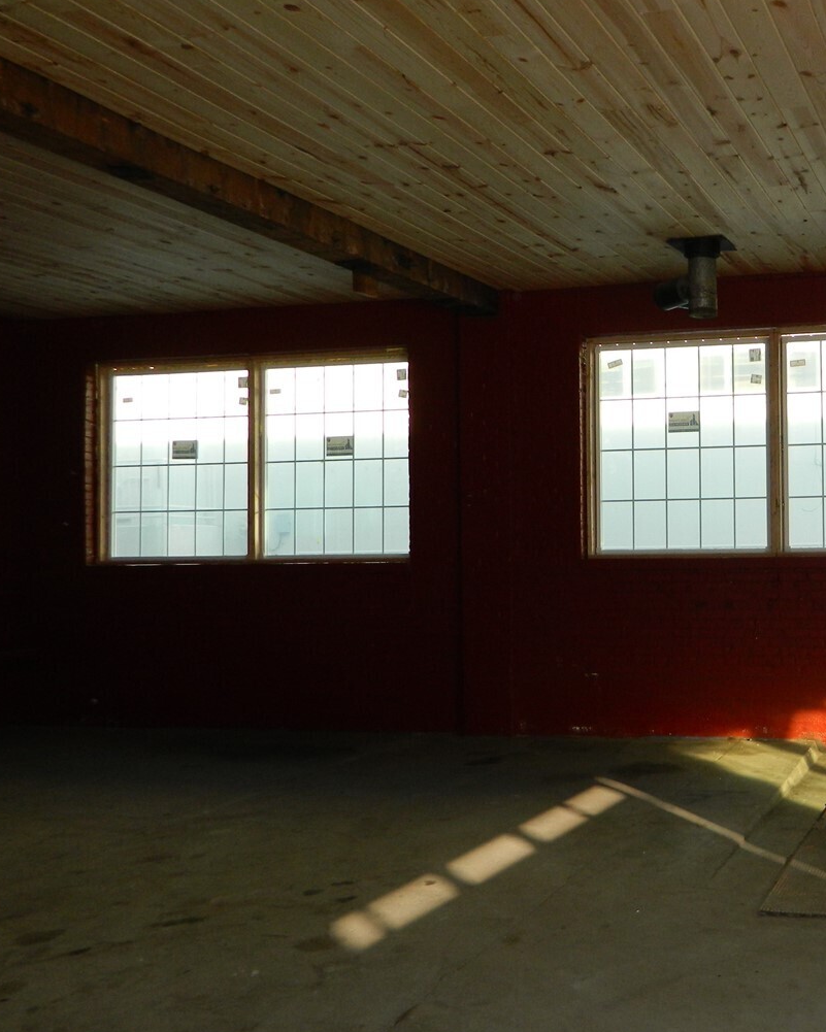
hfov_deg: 35.9
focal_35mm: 39
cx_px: 746
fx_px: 1192
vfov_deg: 46.8
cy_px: 524
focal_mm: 4.5
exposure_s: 1/100
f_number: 3.1
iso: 110
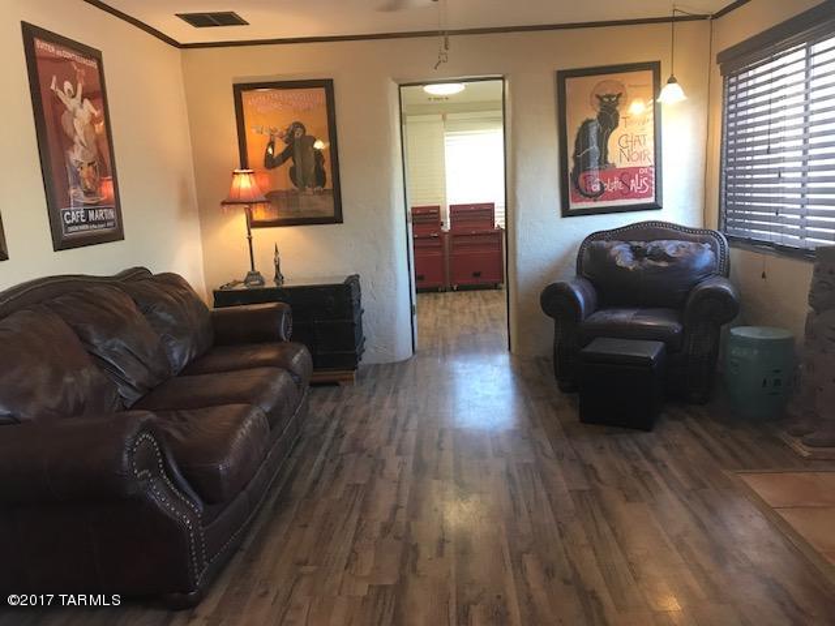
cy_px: 313
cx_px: 418
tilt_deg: -10.5
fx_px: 675
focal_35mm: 28
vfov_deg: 49.7
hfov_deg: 63.4
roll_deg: +3.2
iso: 40
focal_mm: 3.99
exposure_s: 1/17
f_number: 1.8
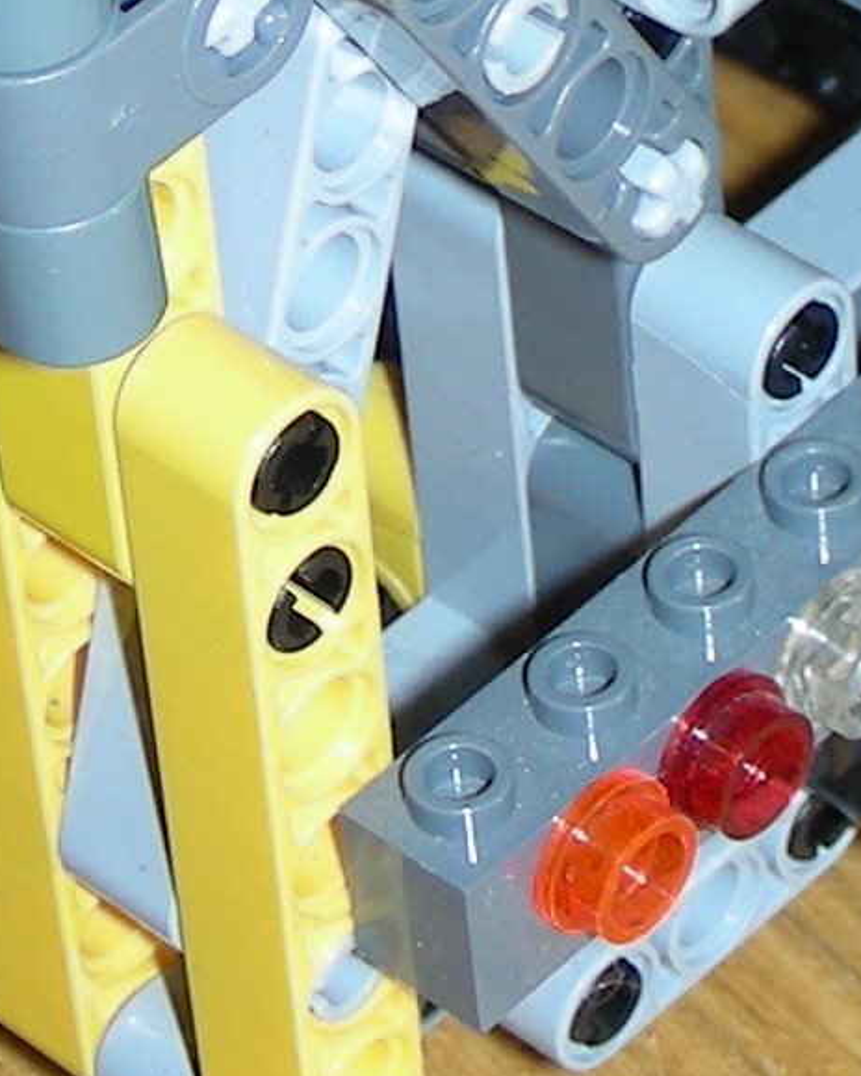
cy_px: -237
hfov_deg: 8.6
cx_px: 492
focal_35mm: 180
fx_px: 5734
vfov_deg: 10.5
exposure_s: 1/60
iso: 50
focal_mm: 6.3
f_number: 3.5
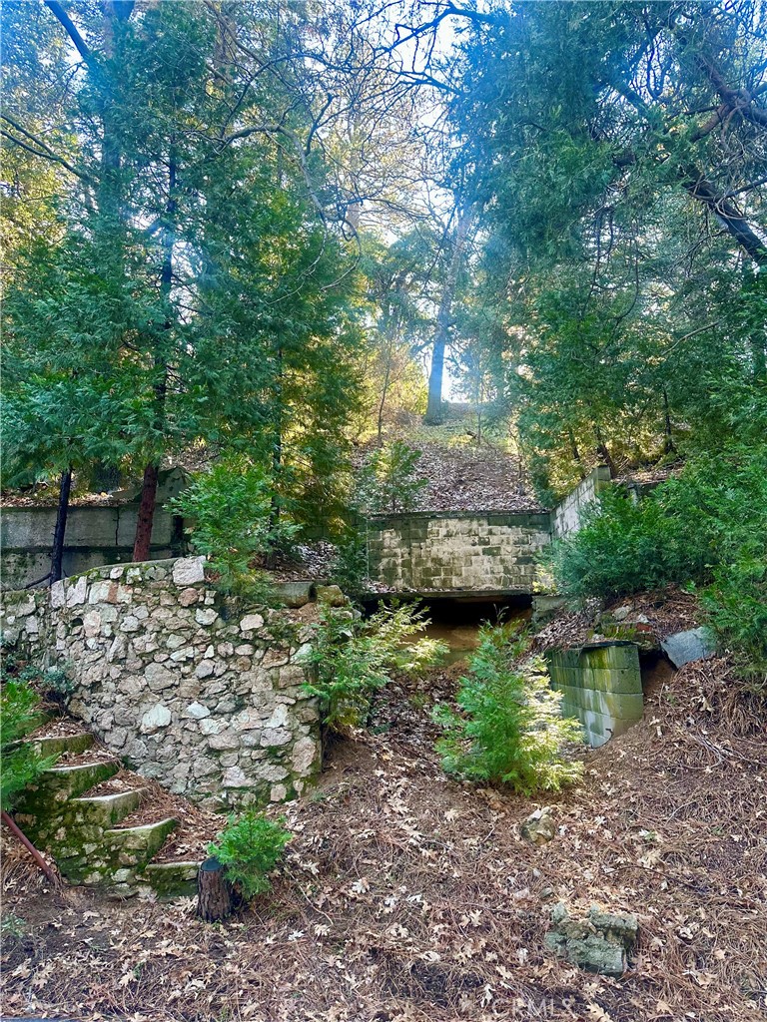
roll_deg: +0.5
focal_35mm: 24
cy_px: 511
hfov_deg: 56.8
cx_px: 384
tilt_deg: +13.0
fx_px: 709
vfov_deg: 71.6
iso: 160
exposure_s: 1/121
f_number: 1.78
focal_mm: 6.86
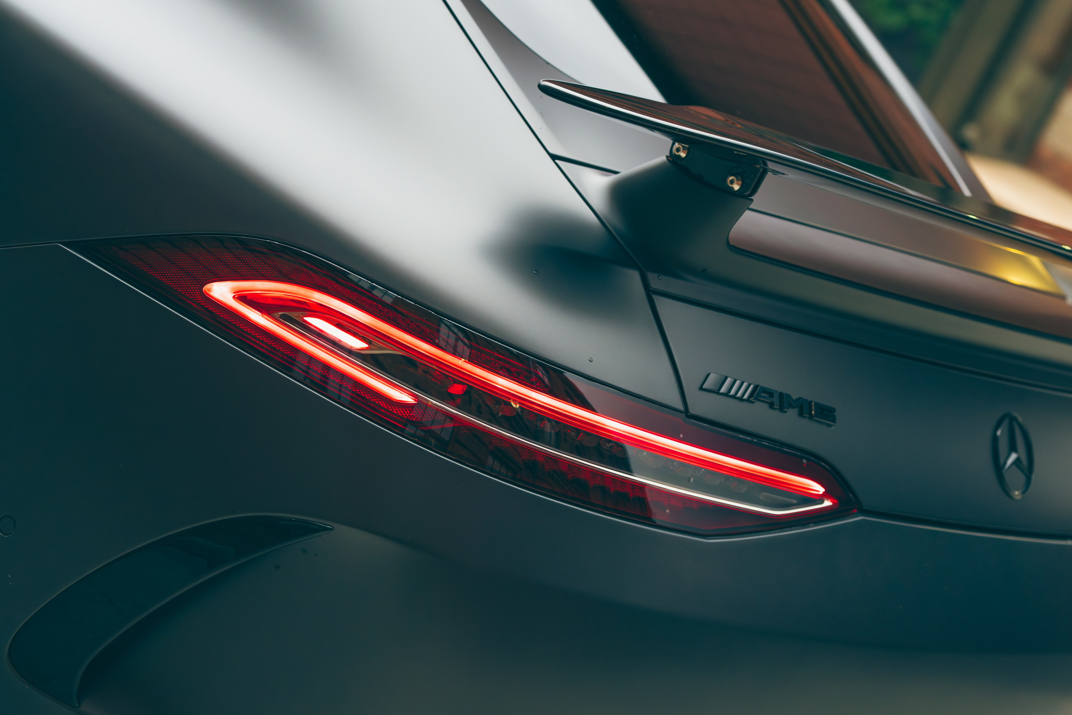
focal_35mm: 84
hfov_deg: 24.1
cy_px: 407
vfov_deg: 16.2
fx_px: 2506
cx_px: 610
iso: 800
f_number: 4
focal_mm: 74
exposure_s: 1/80
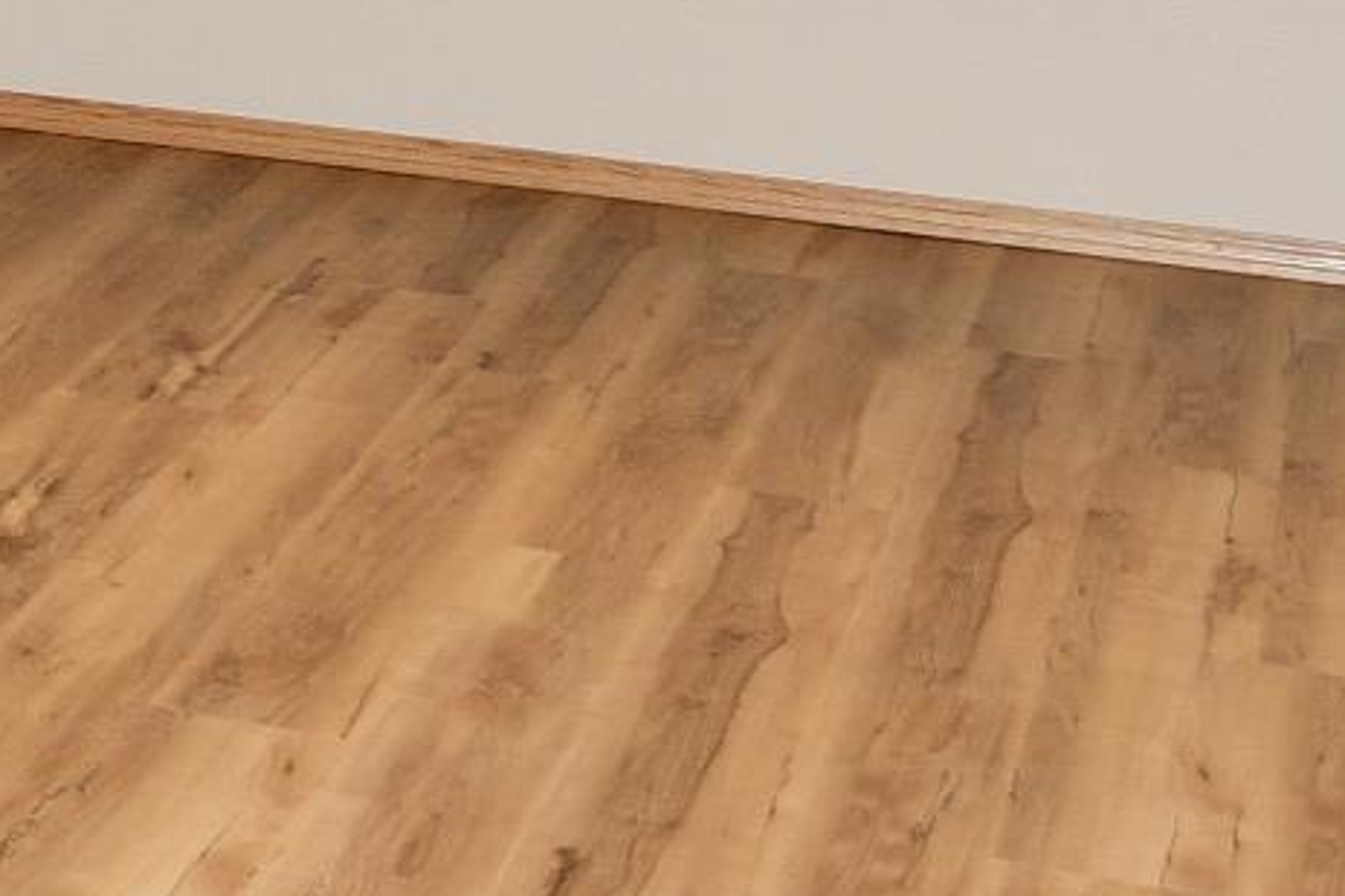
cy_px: -600
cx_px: -429
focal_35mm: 108
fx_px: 4033
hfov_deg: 17.7
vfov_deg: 11.9
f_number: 5.6
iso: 400
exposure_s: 1/60
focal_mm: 12
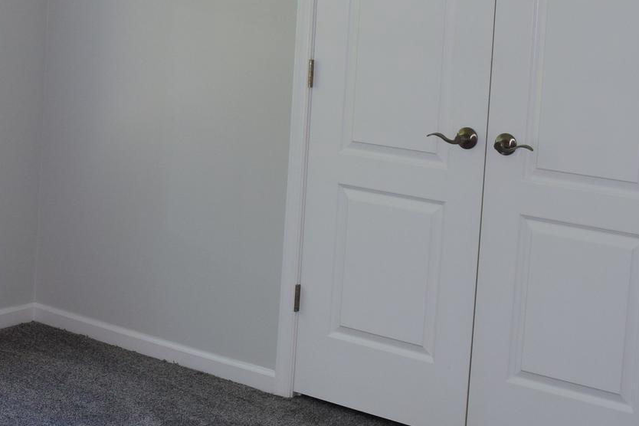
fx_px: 1438
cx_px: -31
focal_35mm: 81
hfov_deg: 23.8
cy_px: 29
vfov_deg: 16.6
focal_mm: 22
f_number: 5.6
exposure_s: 1/125
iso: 200
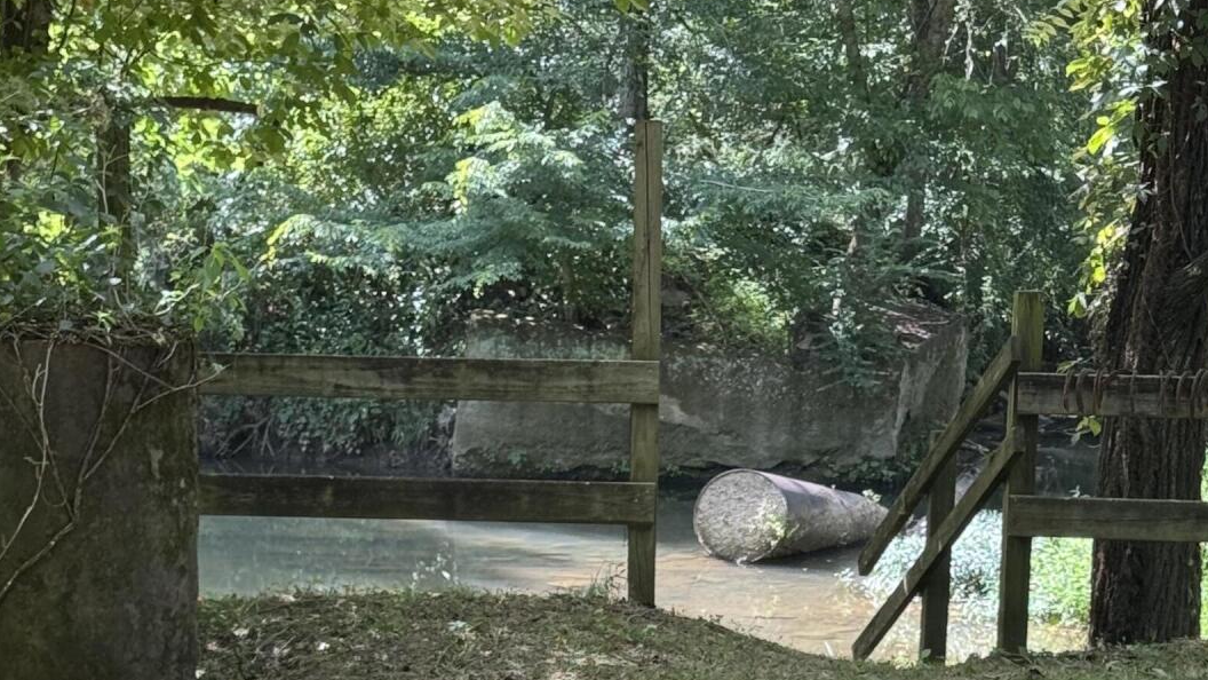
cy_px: 835
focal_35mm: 99
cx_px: 561
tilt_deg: -12.7
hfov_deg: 21.6
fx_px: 3171
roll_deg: -1.9
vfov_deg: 11.9
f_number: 1.78
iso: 50
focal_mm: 6.76
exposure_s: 1/163
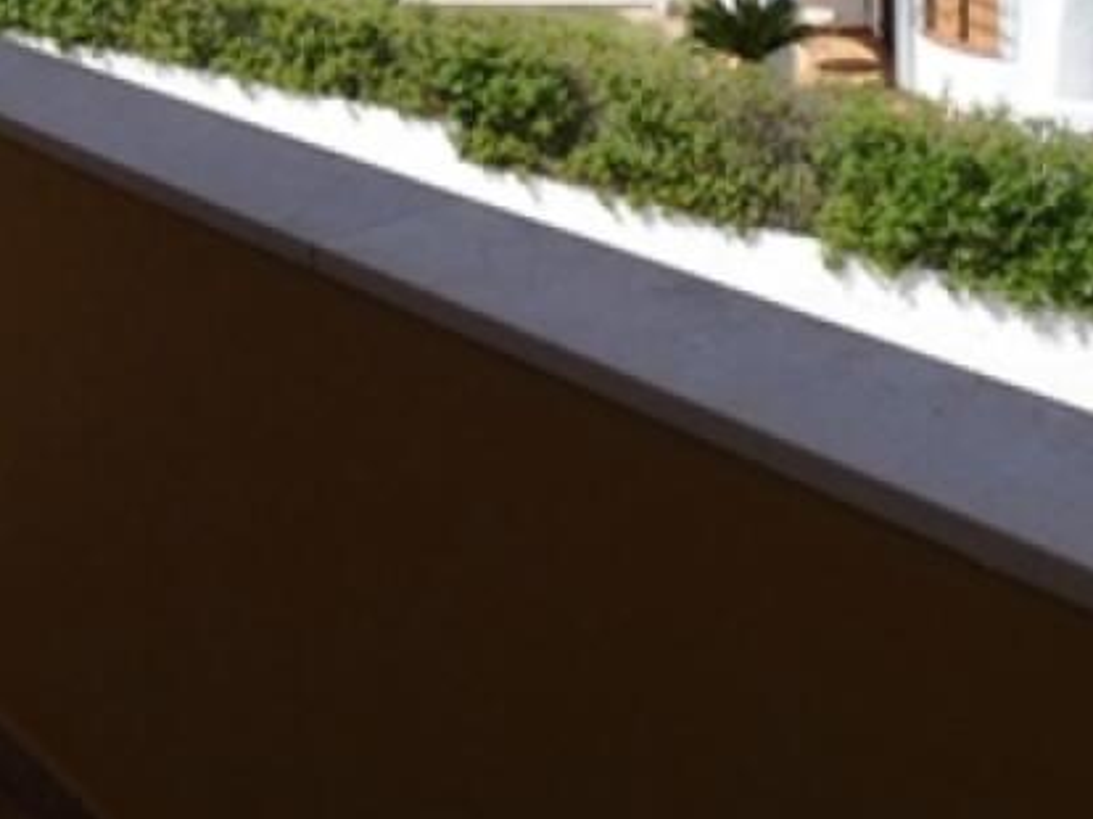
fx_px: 1830
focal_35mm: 58
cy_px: -254
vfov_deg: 22.5
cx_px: 399
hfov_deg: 33.1
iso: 80
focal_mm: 3.6
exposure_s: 1/1000
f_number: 3.5
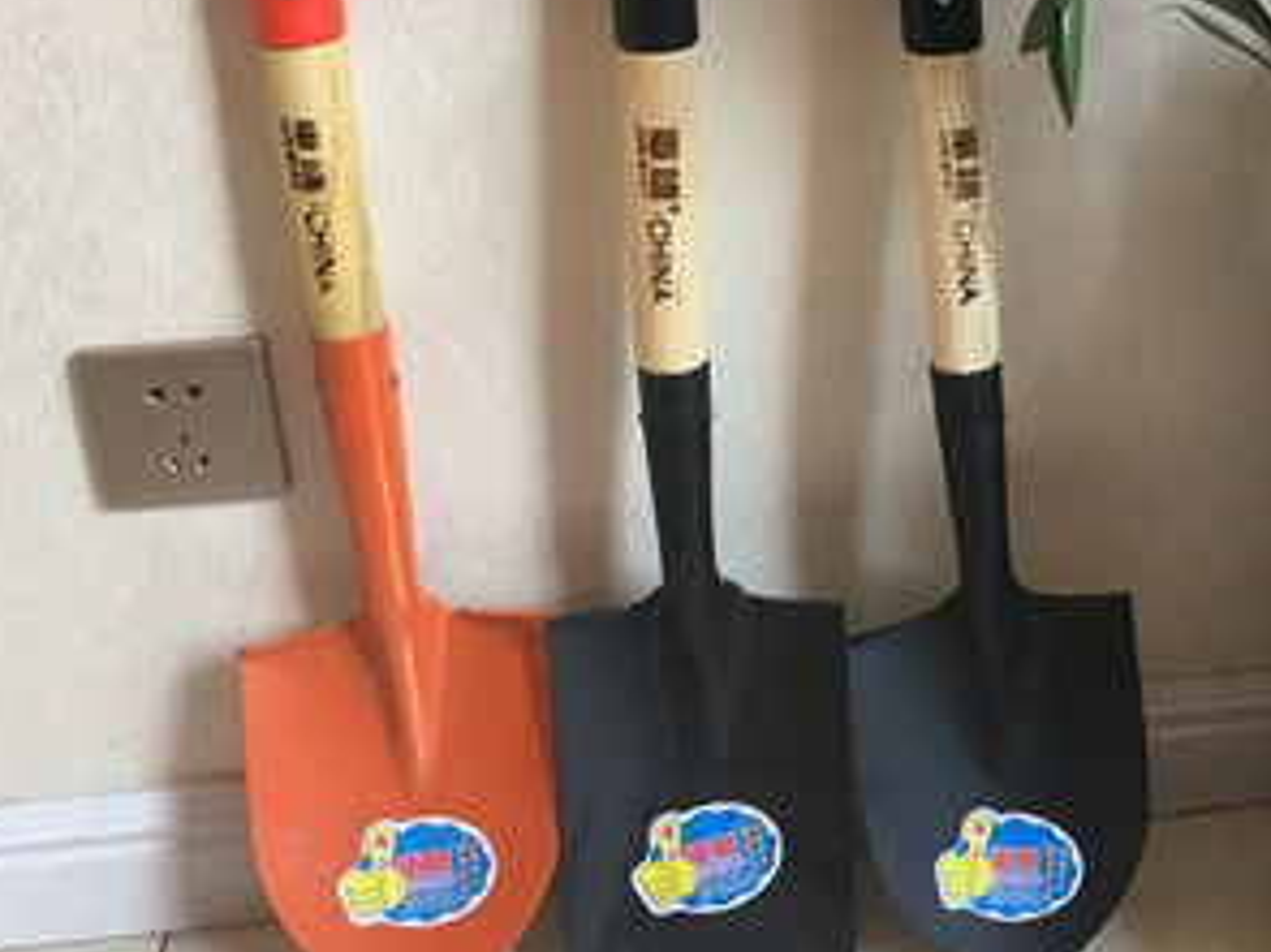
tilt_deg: -24.9
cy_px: 198
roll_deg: +0.3
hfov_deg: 34.1
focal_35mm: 54
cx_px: 1086
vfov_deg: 26.5
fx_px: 1982
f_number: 2.2
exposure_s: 1/33
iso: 40
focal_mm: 4.15
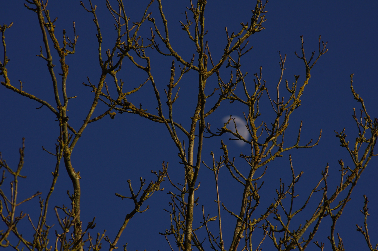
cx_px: 189
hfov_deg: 6.0
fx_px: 3618
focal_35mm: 345
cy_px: 126
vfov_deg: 4.0
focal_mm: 230
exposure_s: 1/640
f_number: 8
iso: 200
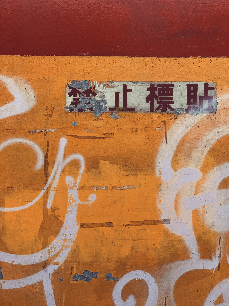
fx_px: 459
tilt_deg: -4.3
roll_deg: +0.8
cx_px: 114
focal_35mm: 52
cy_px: 153
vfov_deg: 36.8
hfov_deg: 28.0
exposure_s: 1/122
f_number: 2.4
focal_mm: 6
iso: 80
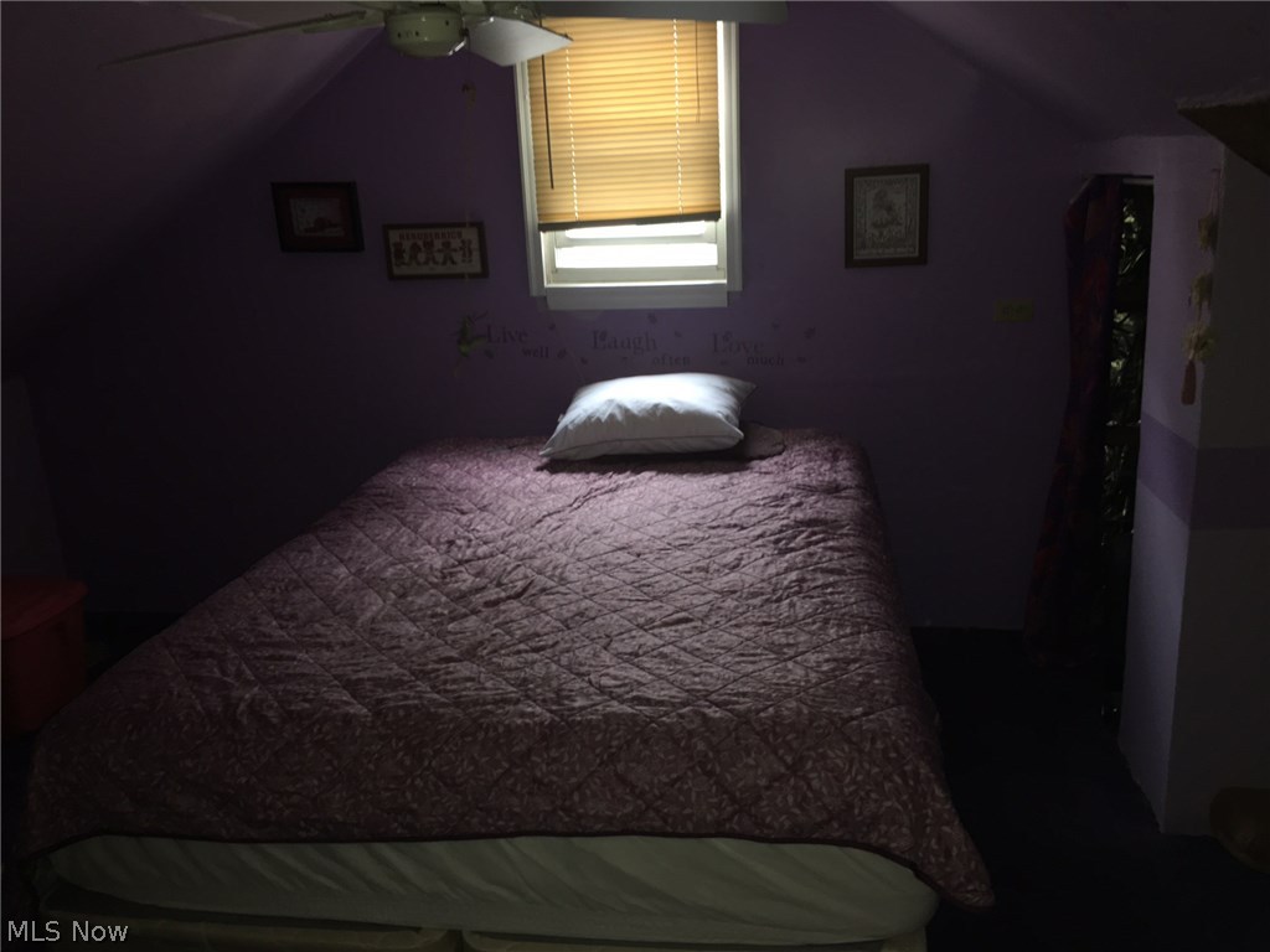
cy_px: 476
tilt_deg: -15.3
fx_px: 1064
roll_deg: +2.9
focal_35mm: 29
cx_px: 635
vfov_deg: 48.2
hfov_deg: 61.7
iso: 50
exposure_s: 1/20
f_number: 2.2
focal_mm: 4.15
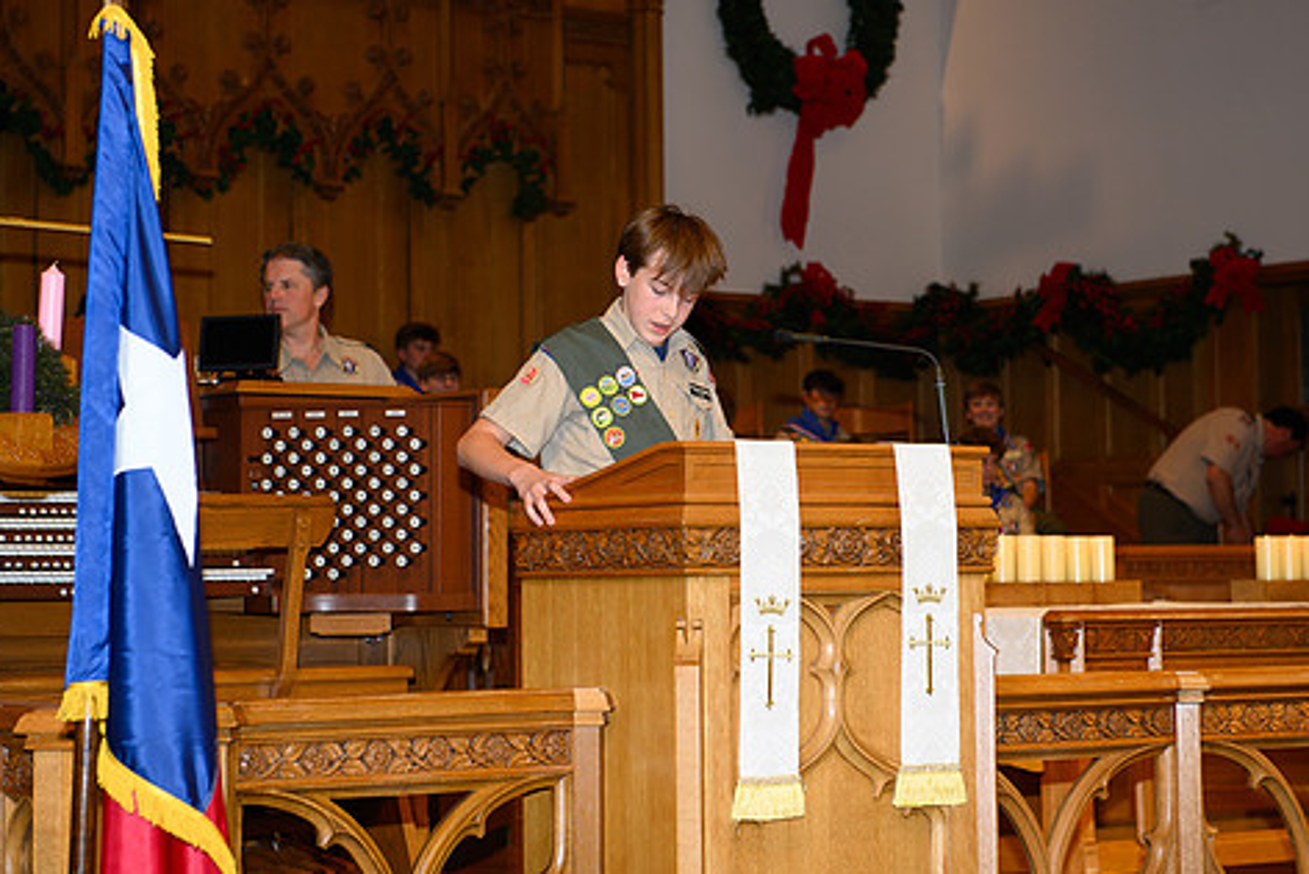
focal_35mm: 86
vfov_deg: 15.9
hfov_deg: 23.6
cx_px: 674
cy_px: 382
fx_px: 3128
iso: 400
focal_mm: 70
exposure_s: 1/60
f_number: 4.5
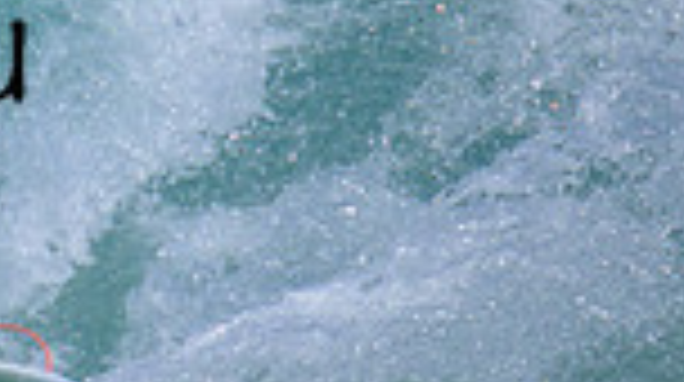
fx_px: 67284
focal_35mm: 3715
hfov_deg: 0.6
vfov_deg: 0.3
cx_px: -240
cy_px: -38
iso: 560
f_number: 11
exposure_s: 1/2000
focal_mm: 800
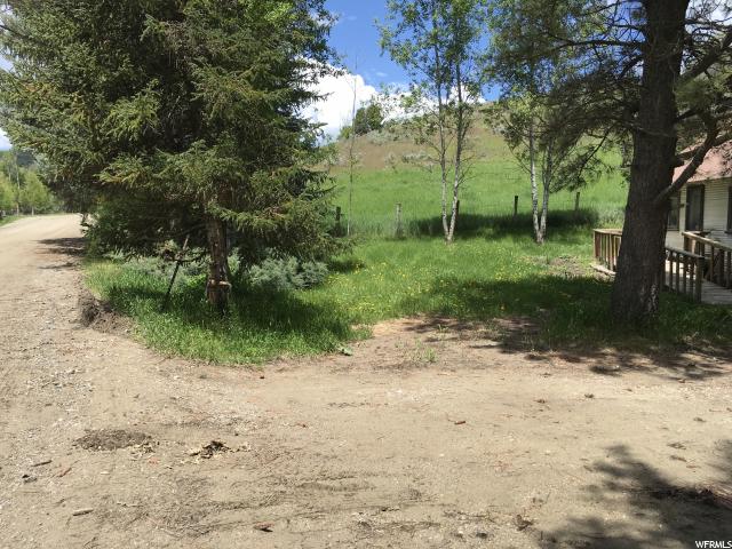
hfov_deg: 61.7
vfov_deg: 48.2
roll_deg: +0.1
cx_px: 366
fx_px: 613
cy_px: 274
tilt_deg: -3.7
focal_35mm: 29
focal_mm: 4.15
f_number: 2.2
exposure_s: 1/927
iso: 25
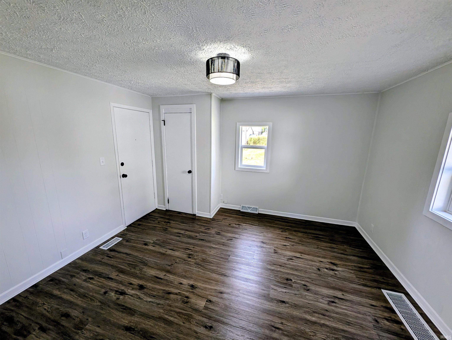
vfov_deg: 94.7
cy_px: 170
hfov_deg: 110.4
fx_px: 157
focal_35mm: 12
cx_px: 226
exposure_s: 1/227
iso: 53
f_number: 1.7
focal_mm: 2.02
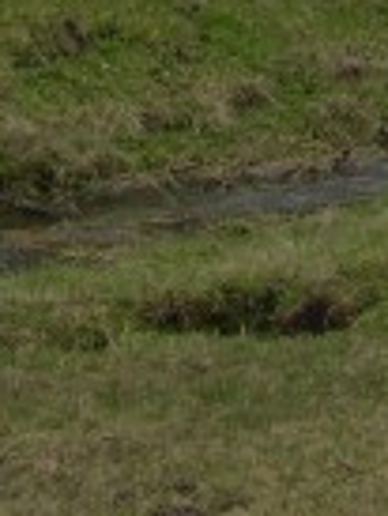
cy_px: -746
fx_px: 2925
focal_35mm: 196
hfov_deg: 7.4
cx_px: 659
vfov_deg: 9.0
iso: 50
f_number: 5.6
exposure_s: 1/159
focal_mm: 8.9
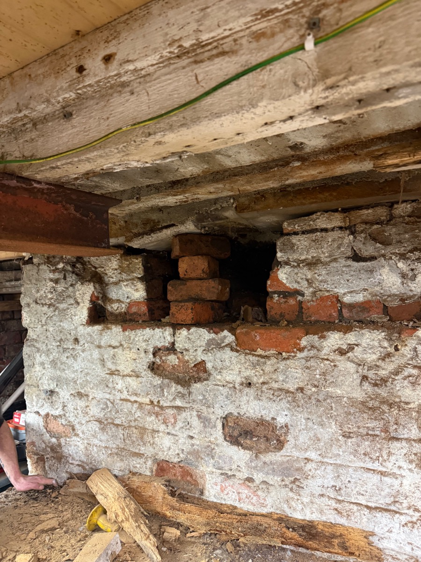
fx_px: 389
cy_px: 281
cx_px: 210
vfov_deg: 71.6
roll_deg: +1.7
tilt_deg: +2.2
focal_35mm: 24
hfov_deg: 56.8
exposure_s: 1/25
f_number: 1.78
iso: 1000
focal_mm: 6.76
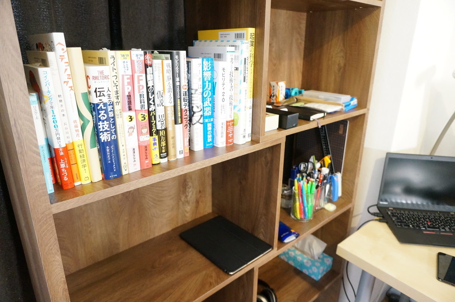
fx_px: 303
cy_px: 151
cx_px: 228
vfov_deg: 53.0
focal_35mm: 24
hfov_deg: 73.8
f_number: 3.5
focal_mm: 16
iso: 3200
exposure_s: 1/60
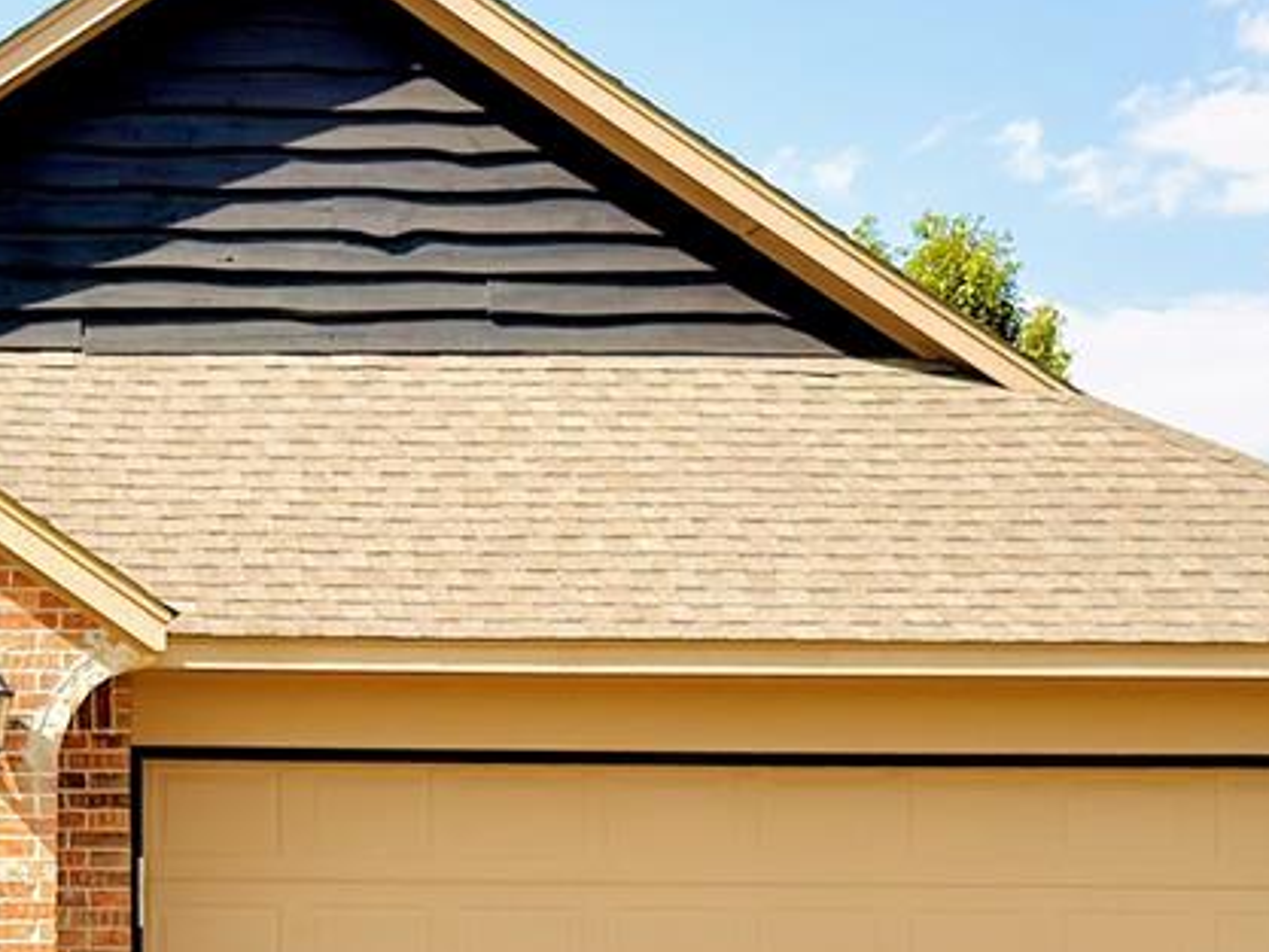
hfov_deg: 21.1
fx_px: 3154
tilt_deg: +1.4
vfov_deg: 16.8
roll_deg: +0.0
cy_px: 943
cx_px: -271
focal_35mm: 86
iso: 64
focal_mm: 6.76
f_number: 1.78
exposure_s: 1/3497
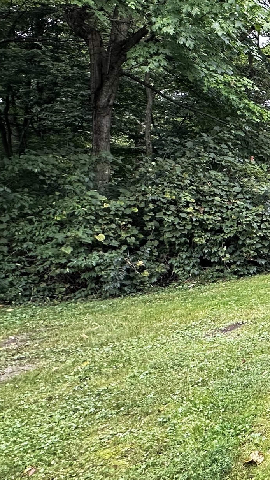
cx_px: 489
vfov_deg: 52.5
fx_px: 483
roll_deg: +0.6
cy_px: 196
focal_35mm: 38
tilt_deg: -2.6
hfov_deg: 20.9
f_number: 2.2
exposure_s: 1/99
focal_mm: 2.22
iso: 160
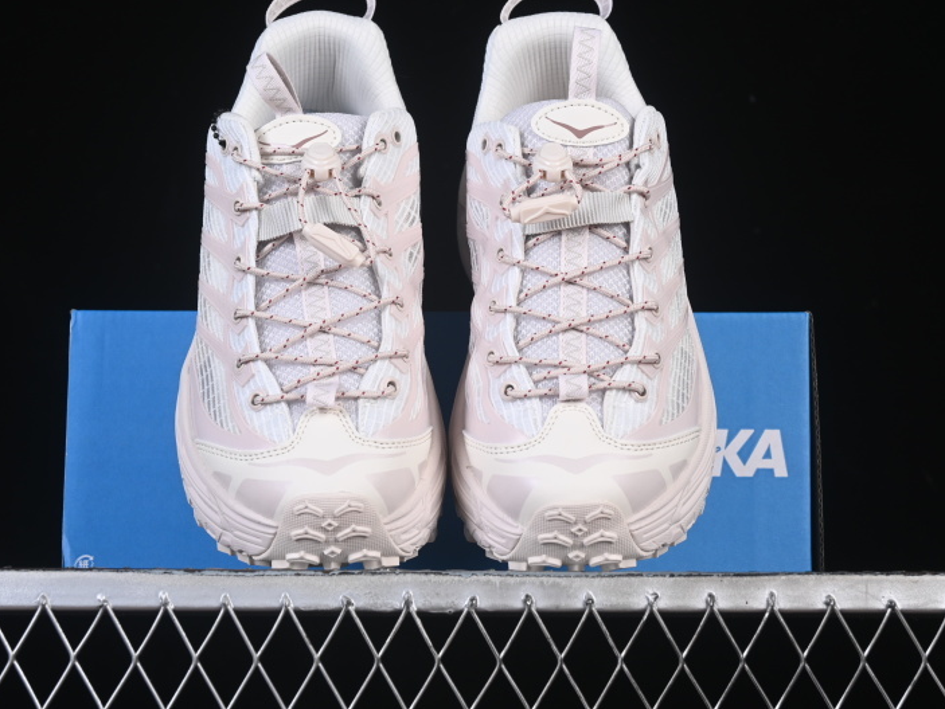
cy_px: 352
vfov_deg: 18.0
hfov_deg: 23.8
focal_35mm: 82
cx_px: 436
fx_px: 2240
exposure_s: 1/100
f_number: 8
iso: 160
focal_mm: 50
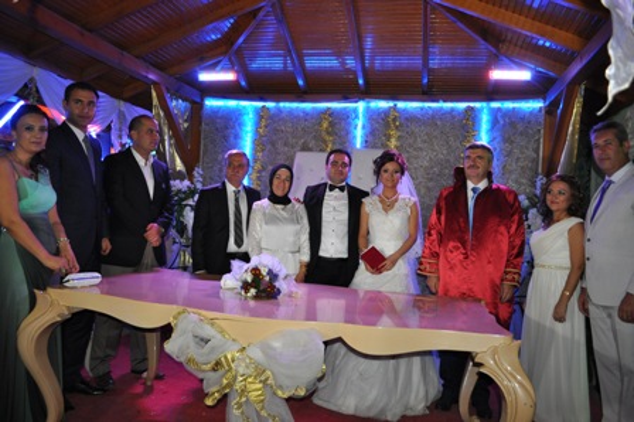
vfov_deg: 47.9
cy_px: 211
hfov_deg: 67.4
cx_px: 317
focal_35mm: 27
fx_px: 475
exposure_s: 1/60
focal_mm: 18
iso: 800
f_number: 3.5
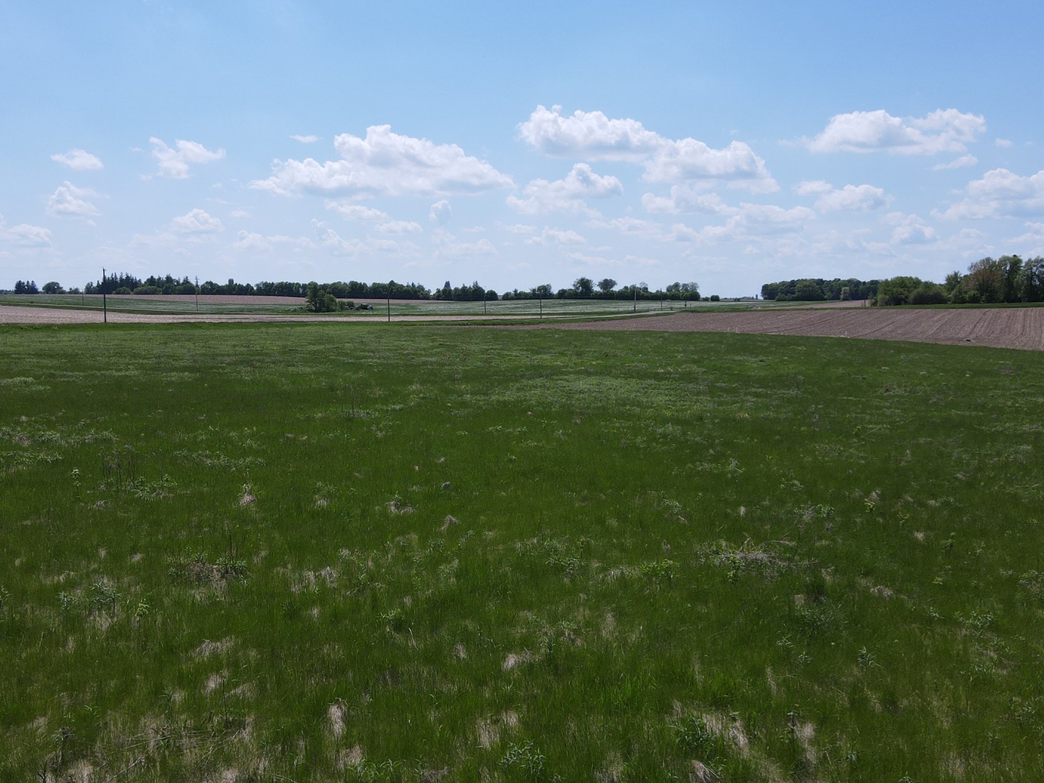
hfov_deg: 53.8
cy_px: 394
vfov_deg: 41.8
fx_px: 1025
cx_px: 458
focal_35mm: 34
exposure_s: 1/1250
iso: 100
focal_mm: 4.5
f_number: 2.8
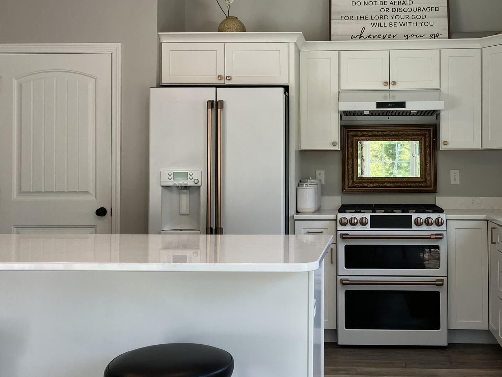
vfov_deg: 35.0
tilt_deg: +1.0
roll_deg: +0.0
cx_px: 344
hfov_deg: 44.9
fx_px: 595
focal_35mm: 41
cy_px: 152
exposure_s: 1/120
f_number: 1.8
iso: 64
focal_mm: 3.99
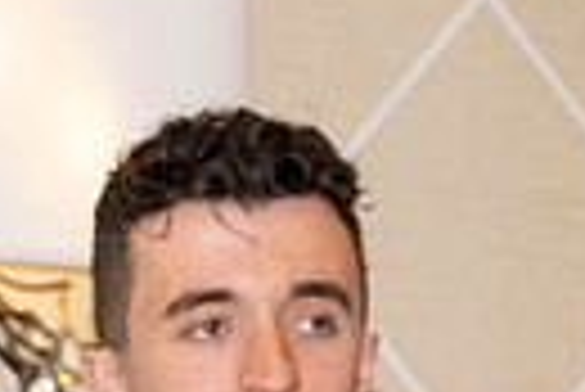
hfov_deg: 3.8
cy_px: 741
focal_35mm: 534
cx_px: -220
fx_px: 8687
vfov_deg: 2.6
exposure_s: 1/100
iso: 1000
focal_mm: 120
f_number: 5.6
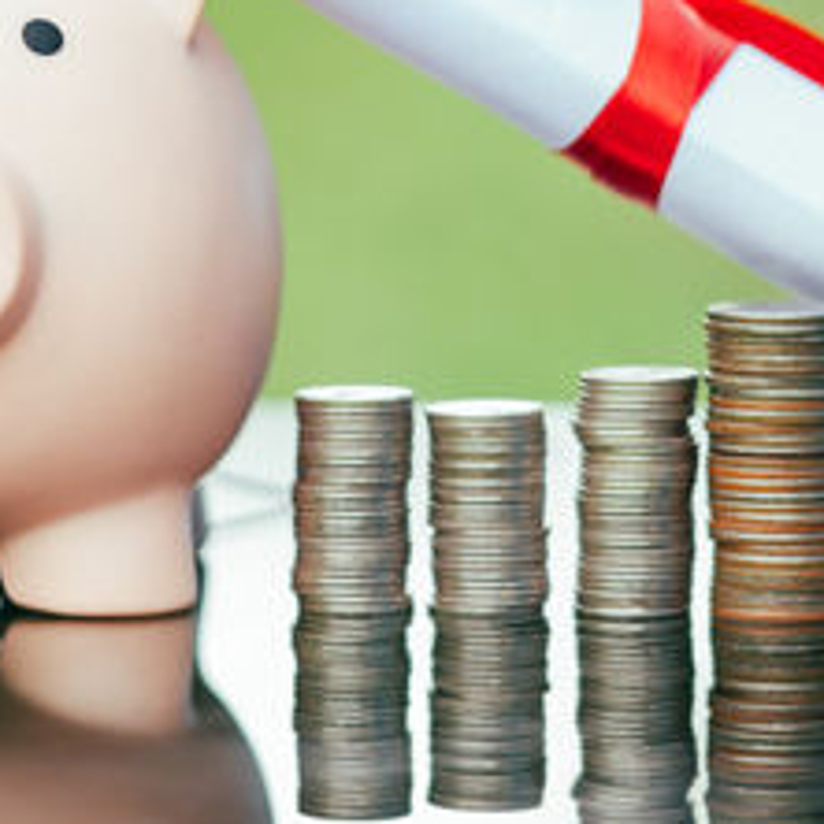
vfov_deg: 6.0
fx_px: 7837
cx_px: 93
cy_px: -41
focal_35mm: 291
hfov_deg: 6.0
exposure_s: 1/500
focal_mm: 105
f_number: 2.5
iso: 200
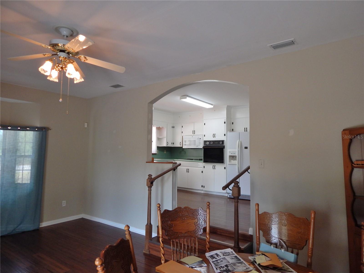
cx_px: 182
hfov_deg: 73.9
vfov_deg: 58.9
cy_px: 136
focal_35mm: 23
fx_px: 242
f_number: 3
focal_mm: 4
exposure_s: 1/30
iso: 125
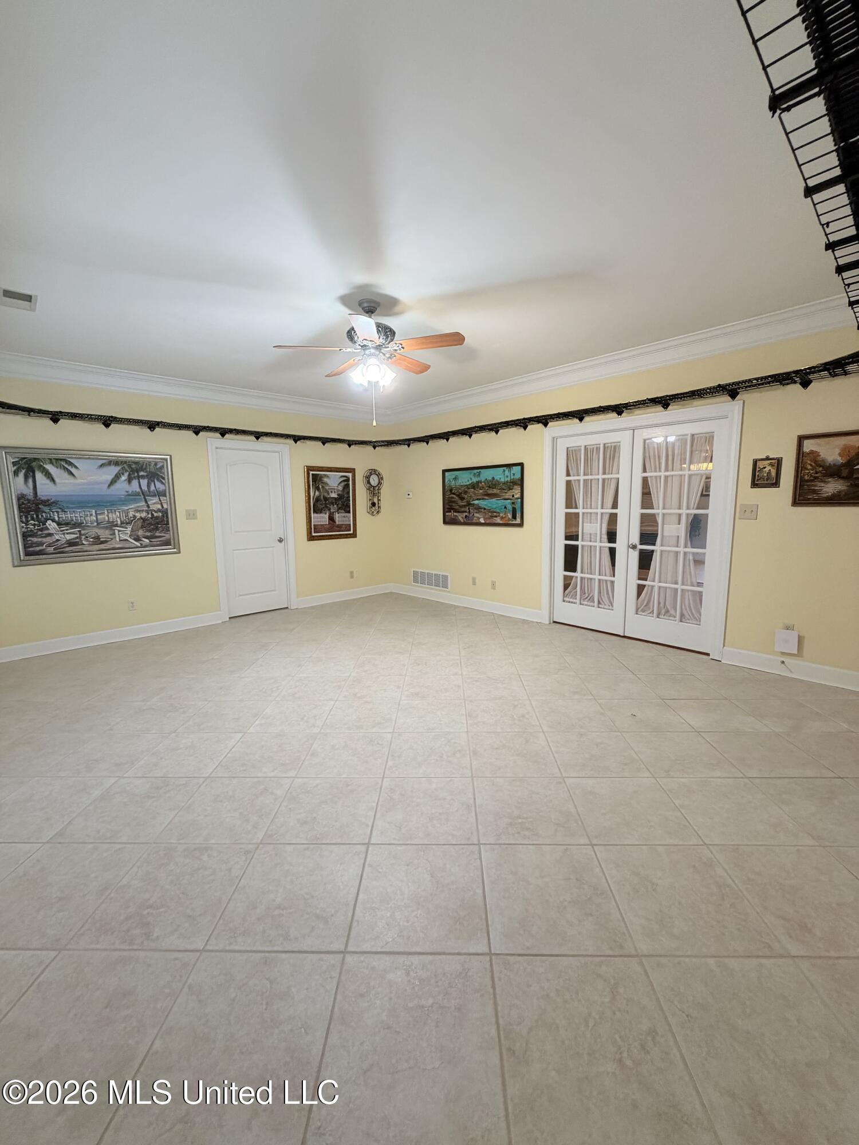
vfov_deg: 102.1
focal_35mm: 14
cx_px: 430
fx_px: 463
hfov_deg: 85.7
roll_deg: +0.3
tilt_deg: -8.6
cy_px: 572
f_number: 2.2
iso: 250
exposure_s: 1/60
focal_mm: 2.22
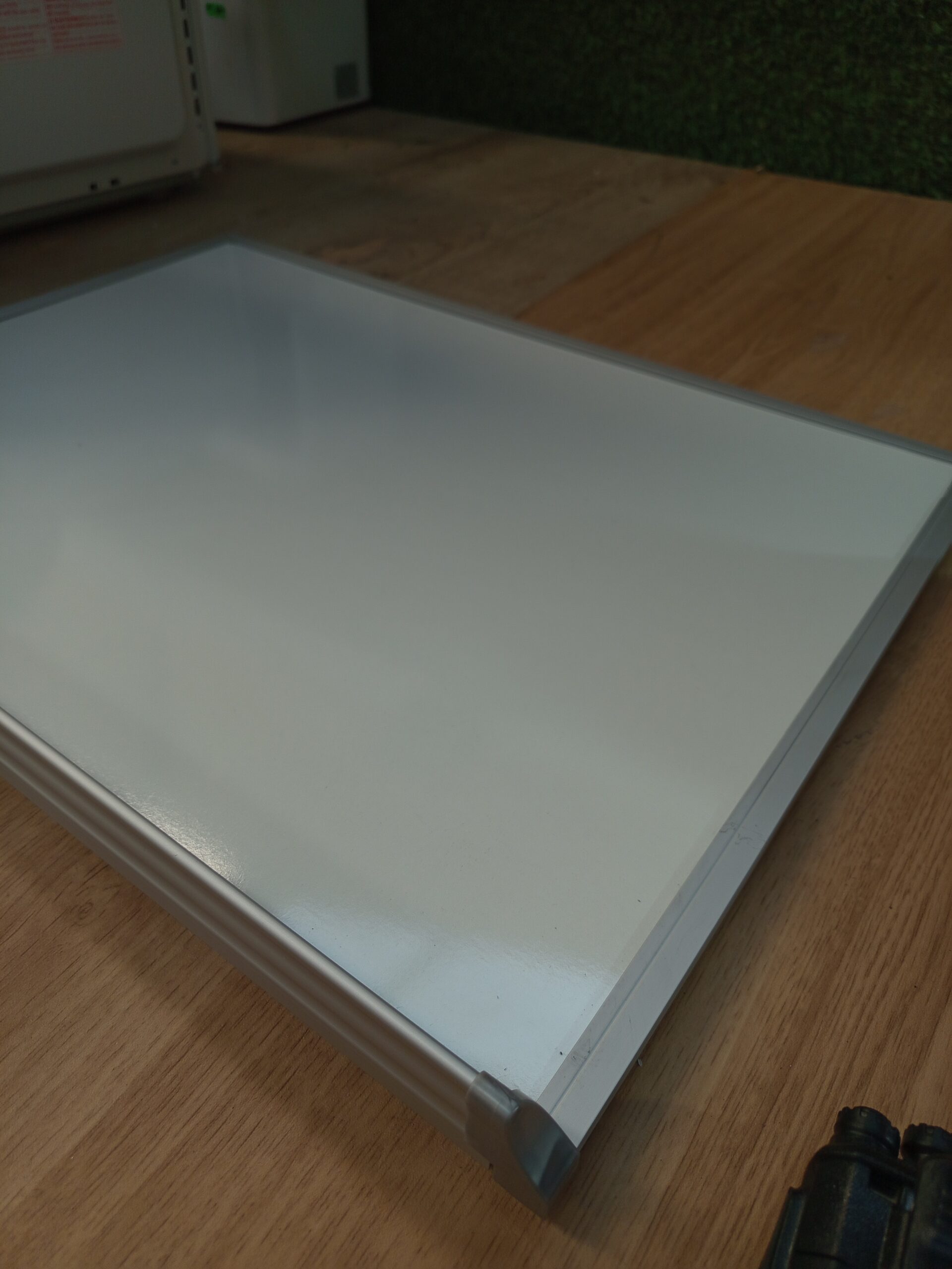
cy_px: 634
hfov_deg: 56.8
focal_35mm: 24
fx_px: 880
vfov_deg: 71.6
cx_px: 476
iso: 183
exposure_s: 1/100
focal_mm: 5.24
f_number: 1.7
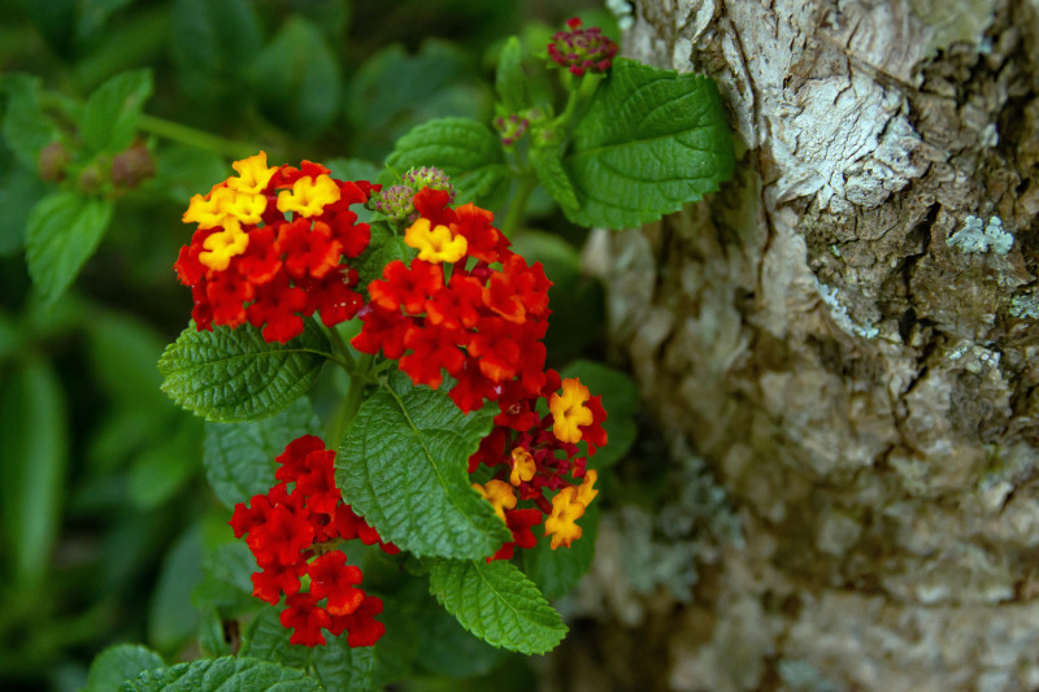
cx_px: 520
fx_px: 1587
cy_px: 346
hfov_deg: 36.3
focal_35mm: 55
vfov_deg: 24.6
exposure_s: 1/400
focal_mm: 55
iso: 1600
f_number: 10
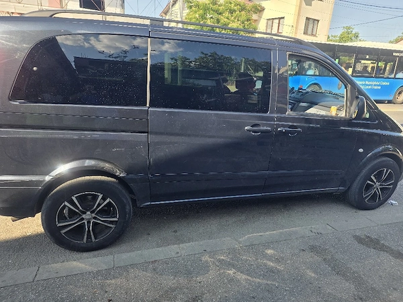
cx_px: 202
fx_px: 268
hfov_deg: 73.9
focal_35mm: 23
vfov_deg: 58.9
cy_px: 151
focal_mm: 6.3
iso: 80
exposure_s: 1/1667
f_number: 1.7
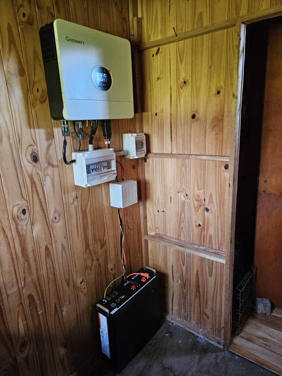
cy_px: 188
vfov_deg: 73.9
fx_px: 250
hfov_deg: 58.9
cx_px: 141
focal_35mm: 23
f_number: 1.8
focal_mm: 5.4
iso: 500
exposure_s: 1/33
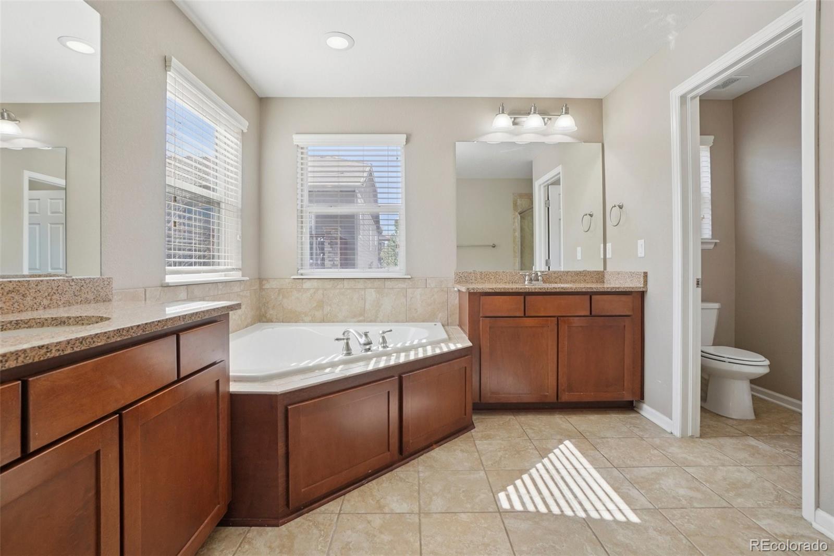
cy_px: 278
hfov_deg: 100.4
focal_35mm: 15
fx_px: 347
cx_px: 417
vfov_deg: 77.3
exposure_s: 1/30
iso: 100
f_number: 8
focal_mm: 10
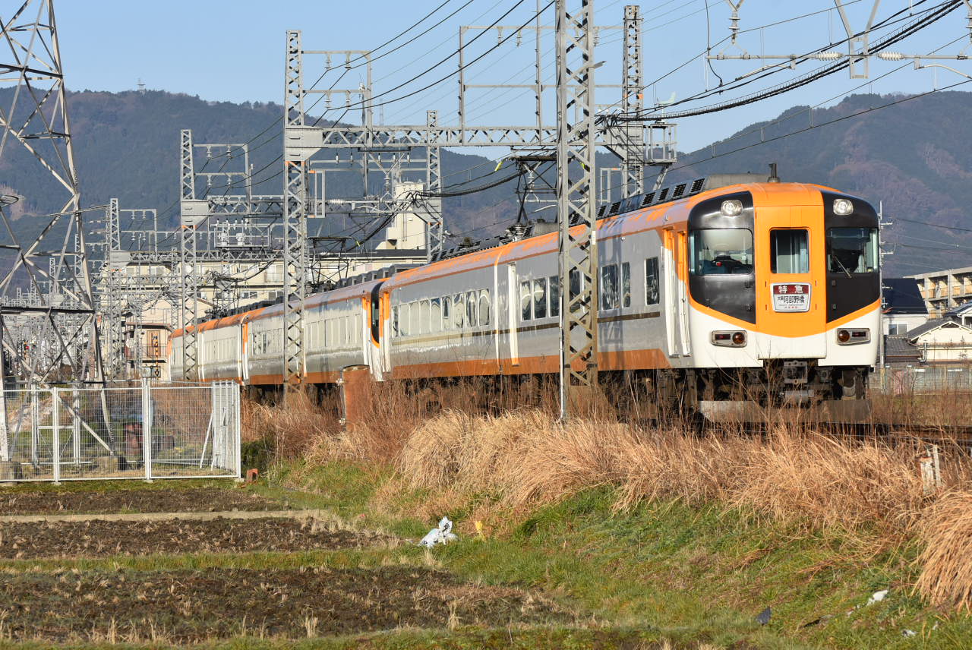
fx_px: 4256
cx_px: 486
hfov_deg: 13.0
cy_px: 325
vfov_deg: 8.7
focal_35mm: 158
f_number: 6.3
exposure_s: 1/1600
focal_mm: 105
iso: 400
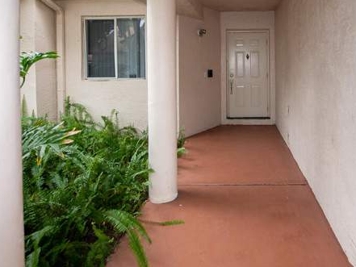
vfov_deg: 52.7
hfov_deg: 67.5
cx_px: 237
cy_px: 71
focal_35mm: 25
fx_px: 257
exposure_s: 1/100
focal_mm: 14
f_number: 4
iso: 100
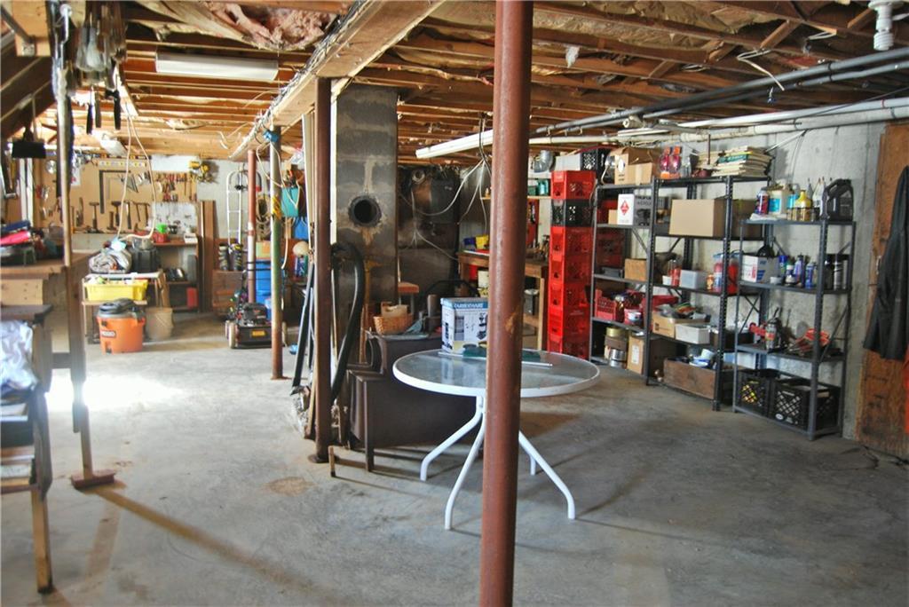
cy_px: 304
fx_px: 682
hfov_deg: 67.4
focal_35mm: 27
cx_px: 454
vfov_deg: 48.0
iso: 400
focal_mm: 18
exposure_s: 1/6
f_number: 3.5
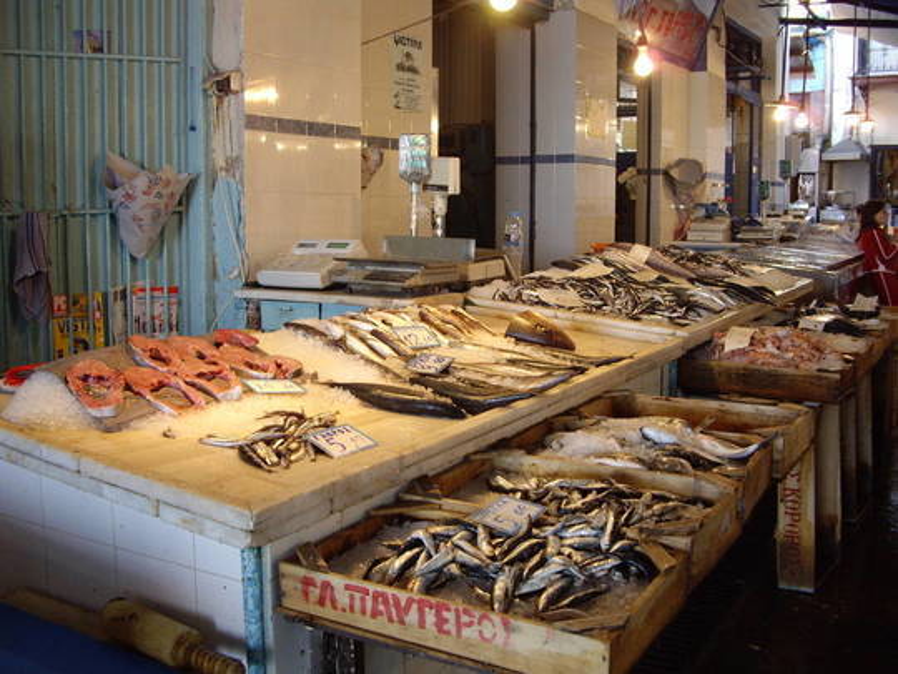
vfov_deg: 37.7
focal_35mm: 38
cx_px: 449
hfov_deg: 49.0
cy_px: 337
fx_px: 986
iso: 200
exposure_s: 1/50
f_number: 2.8
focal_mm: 7.9
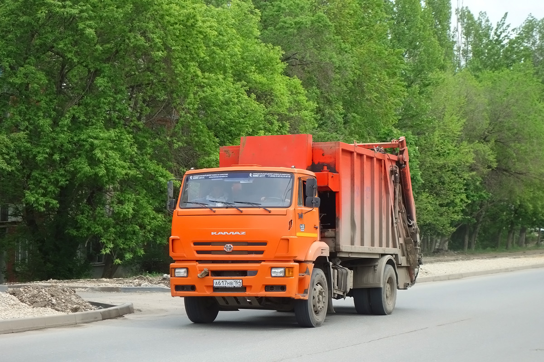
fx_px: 1254
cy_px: 181
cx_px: 272
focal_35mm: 83
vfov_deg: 16.5
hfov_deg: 24.5
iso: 200
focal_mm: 30.81
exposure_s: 1/500
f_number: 4.5
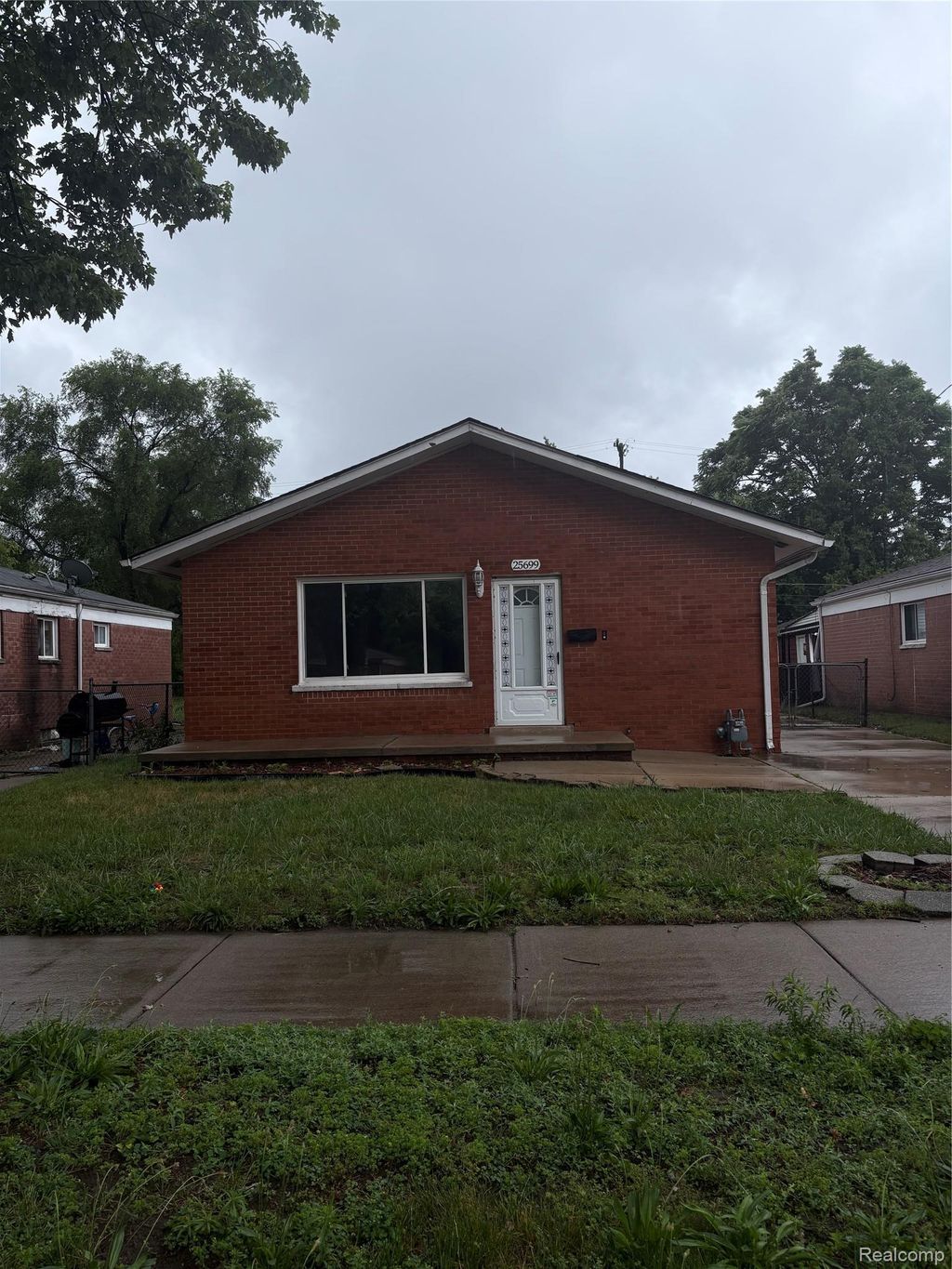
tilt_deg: +2.3
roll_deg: +1.5
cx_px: 476
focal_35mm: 26
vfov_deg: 67.3
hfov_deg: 53.1
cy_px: 634
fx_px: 953
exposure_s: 1/243
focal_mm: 5.96
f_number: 1.6
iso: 80
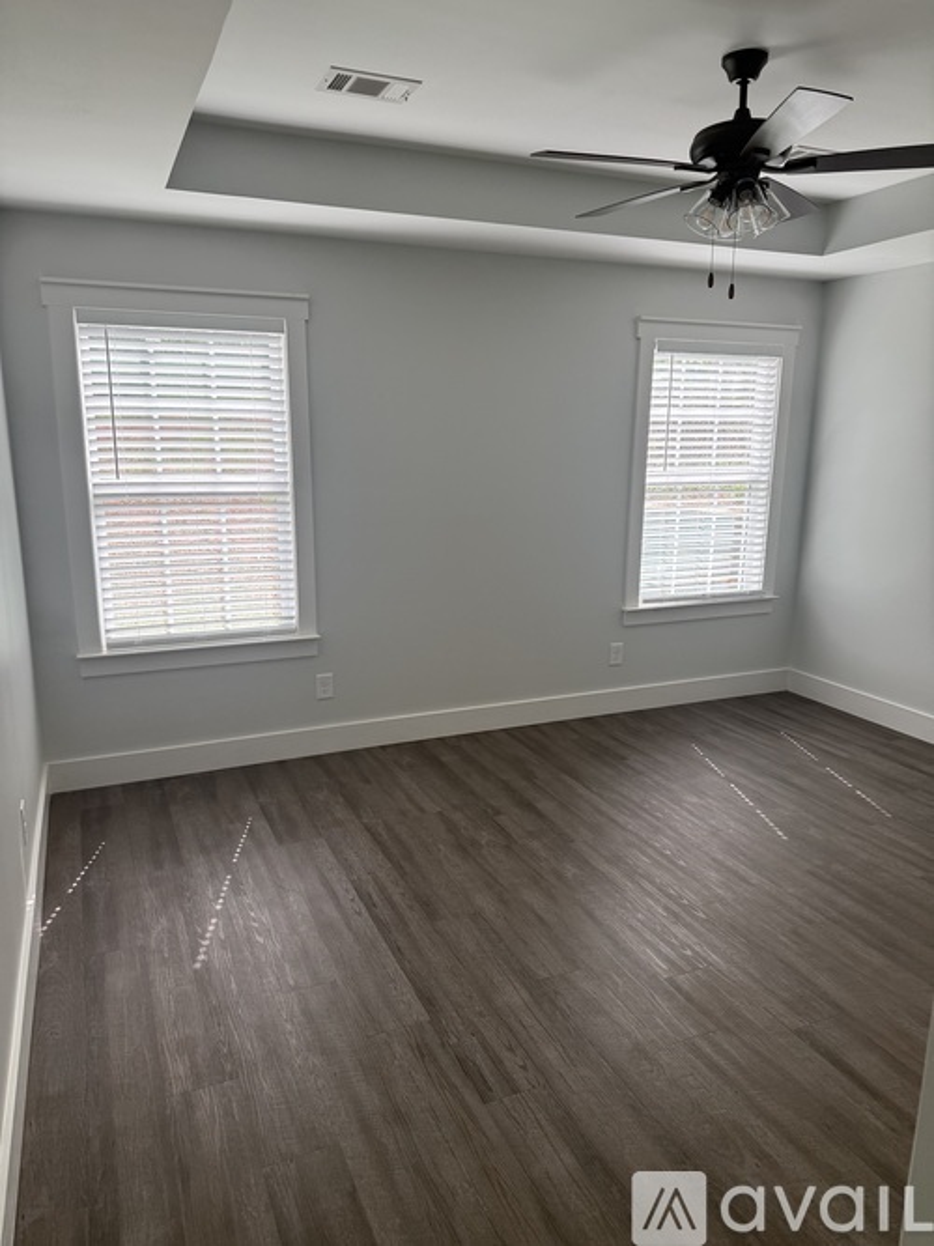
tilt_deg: -11.9
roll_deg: -0.3
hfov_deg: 56.8
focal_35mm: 24
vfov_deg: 71.6
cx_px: 467
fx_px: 864
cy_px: 623
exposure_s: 1/258
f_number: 1.78
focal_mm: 6.76
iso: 100
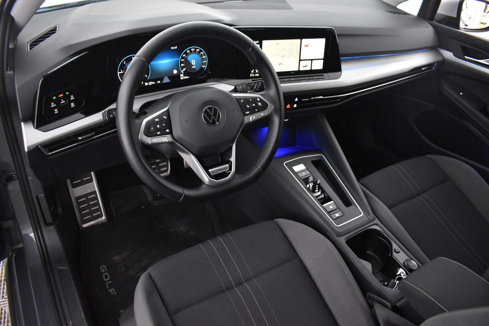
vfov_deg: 47.9
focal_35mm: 27
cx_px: 244
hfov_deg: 67.4
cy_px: 163
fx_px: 367
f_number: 3.5
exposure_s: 1/30
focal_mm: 18
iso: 3200
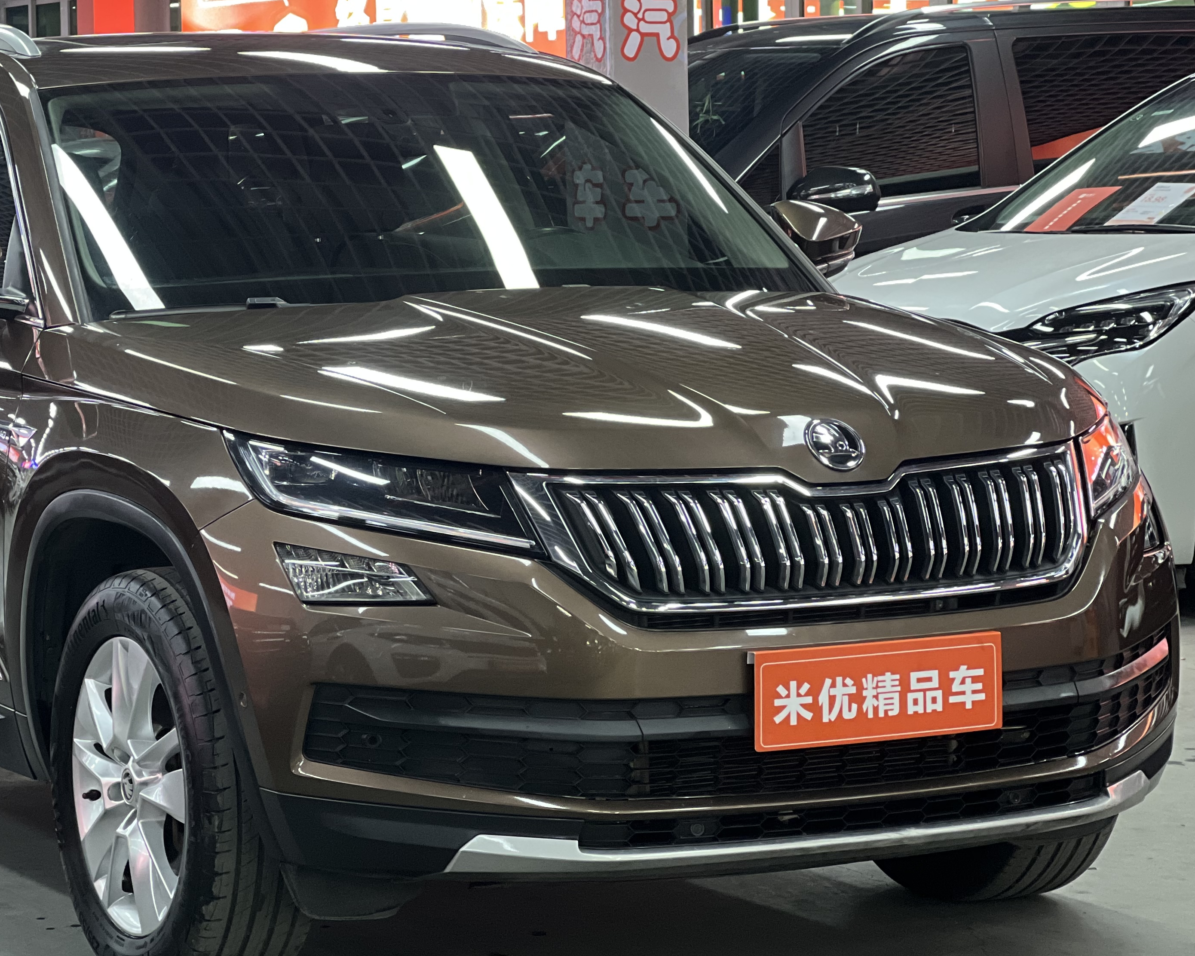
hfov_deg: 17.6
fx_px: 3855
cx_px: 389
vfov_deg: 14.1
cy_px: 436
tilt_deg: -3.7
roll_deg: +1.0
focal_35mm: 109
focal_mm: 9
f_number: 2.8
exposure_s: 1/33
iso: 250
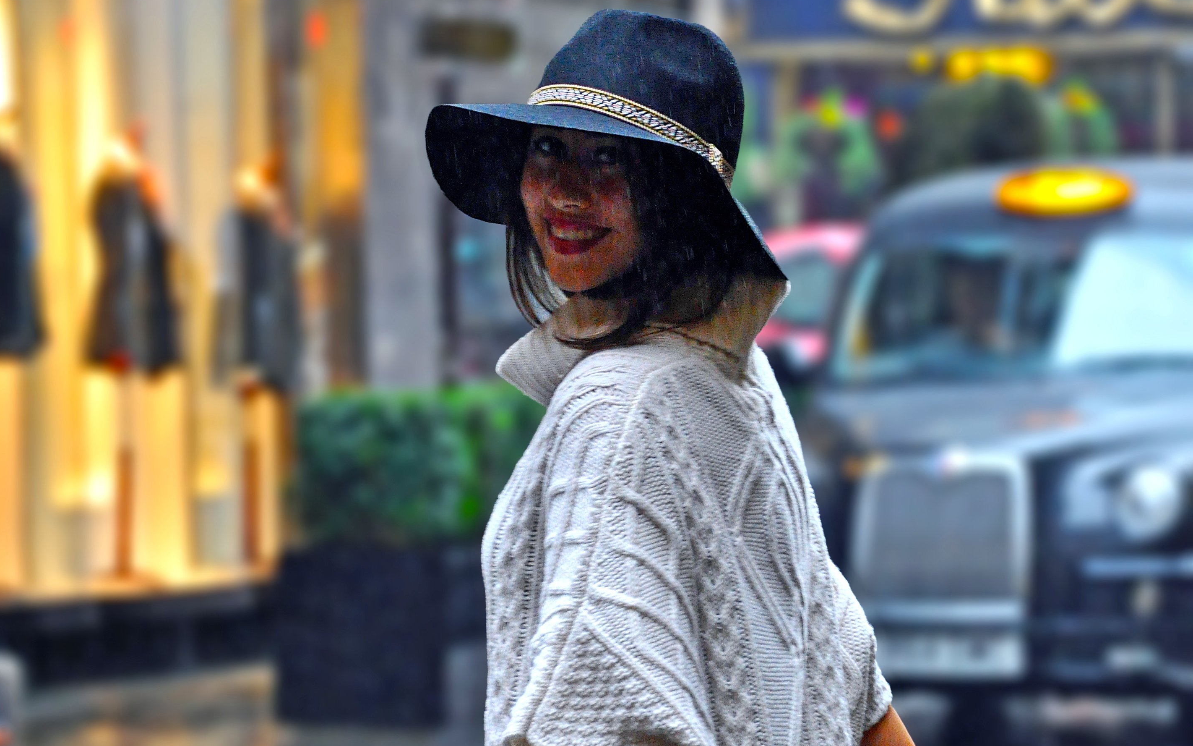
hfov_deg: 8.7
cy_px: 663
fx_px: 7860
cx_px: 596
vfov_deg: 5.4
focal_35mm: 242
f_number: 5.6
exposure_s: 1/160
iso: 1600
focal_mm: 105
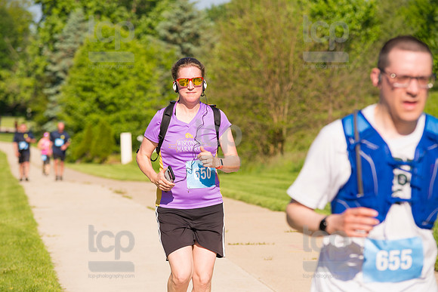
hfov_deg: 14.2
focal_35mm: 145
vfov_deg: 9.5
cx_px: 219
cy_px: 146
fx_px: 1764
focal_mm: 145
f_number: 5.6
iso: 400
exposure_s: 1/2000
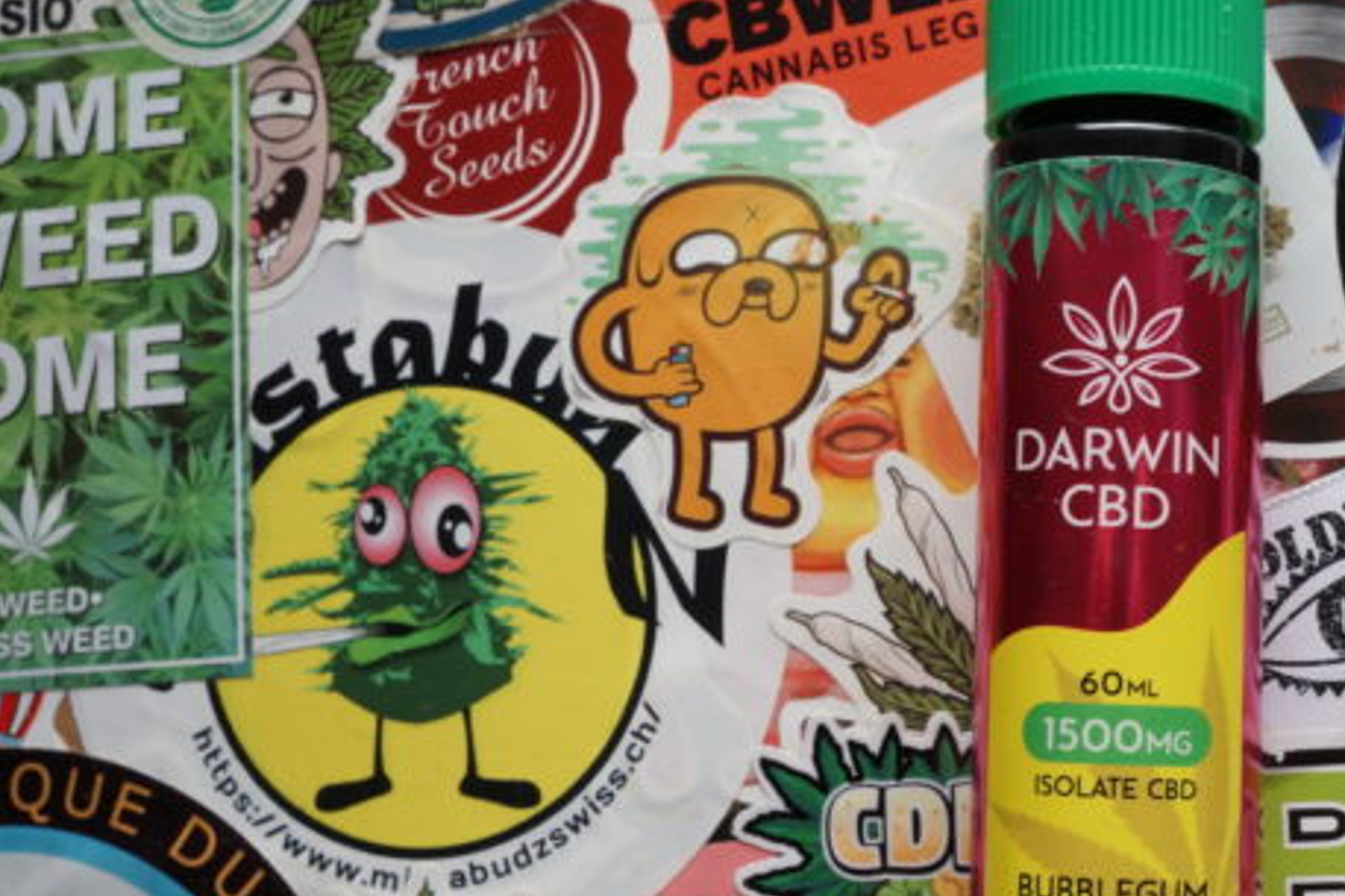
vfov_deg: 25.6
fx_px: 1973
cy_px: 460
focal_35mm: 53
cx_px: 1119
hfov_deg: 36.1
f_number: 11
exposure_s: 1/15
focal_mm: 21
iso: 400
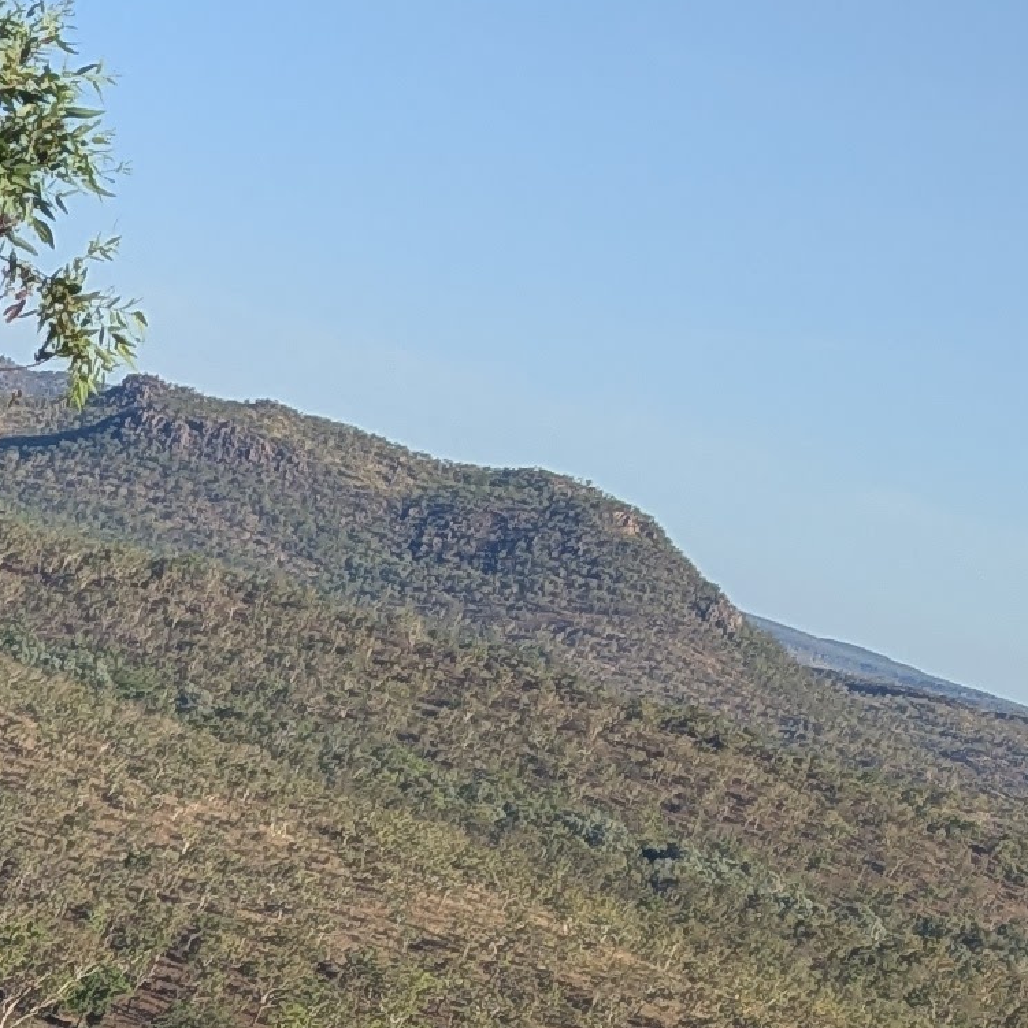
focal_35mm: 113
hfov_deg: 13.9
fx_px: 3797
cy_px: 1347
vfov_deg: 14.7
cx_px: -760
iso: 25
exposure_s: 1/1462
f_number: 1.7
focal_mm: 4.53
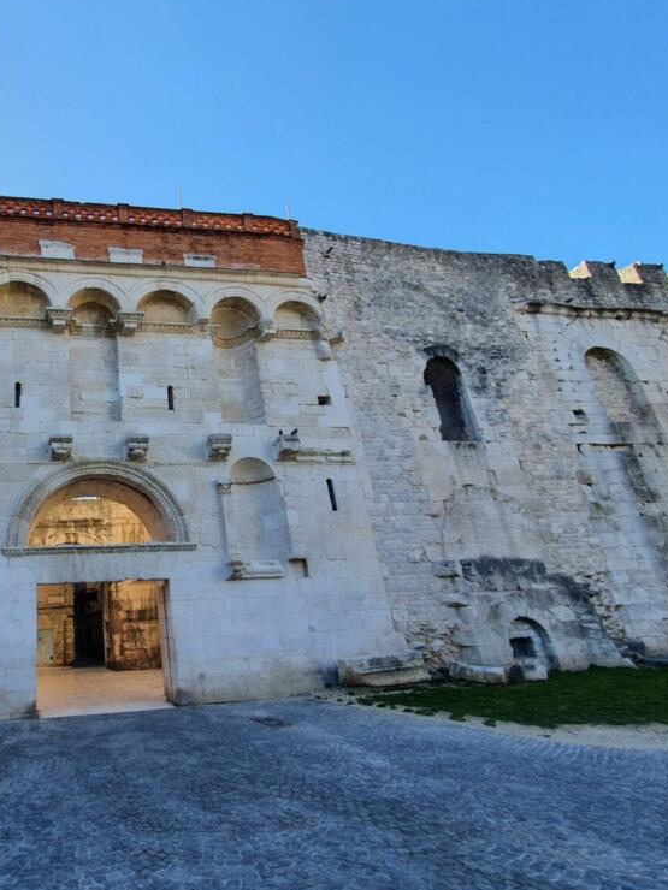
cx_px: 106
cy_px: 446
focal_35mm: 18
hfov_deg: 63.4
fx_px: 463
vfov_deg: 87.8
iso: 50
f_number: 2.2
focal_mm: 1.8
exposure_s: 1/492
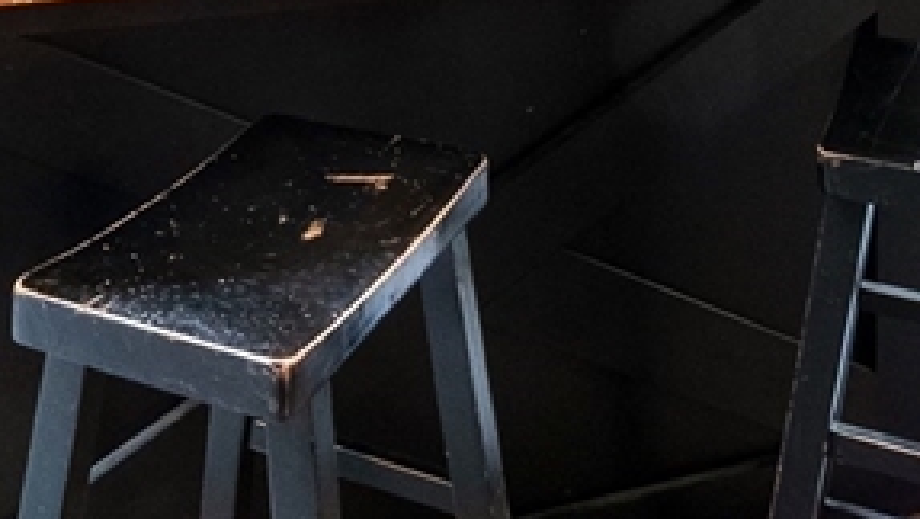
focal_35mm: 56
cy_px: -412
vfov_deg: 17.5
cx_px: 154
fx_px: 1367
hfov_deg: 35.7
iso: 800
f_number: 8
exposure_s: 1/80
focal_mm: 10
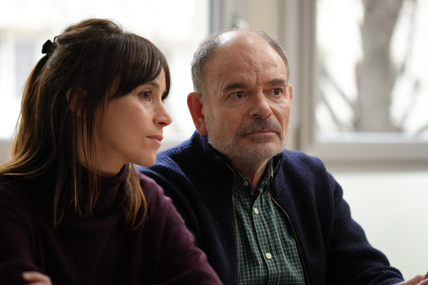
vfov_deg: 10.8
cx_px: 214
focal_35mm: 127
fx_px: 1510
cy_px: 142
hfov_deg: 16.1
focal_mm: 85
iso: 500
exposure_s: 1/250
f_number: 1.8
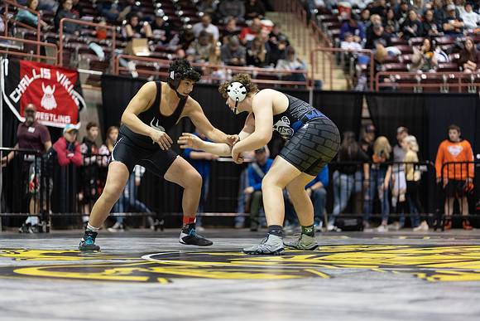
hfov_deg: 23.9
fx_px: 1134
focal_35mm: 85
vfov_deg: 16.1
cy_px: 160
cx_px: 240
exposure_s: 1/500
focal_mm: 85
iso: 2500
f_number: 1.8
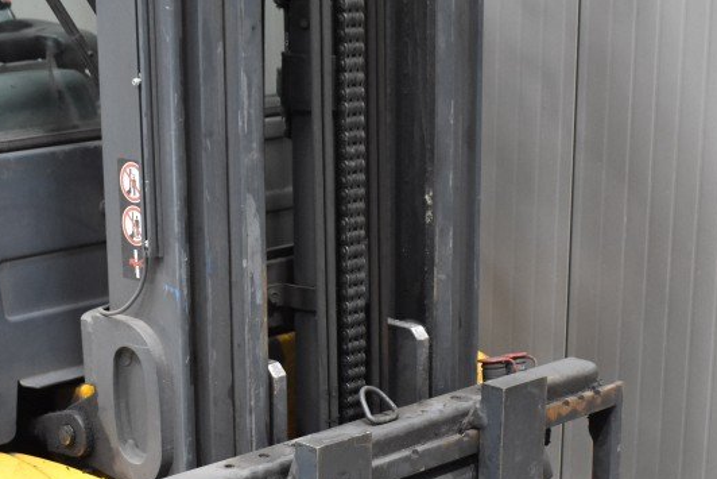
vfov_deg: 15.2
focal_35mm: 88
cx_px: 346
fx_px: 1753
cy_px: 495
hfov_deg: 23.1
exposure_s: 1/25
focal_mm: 26
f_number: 5
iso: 1600
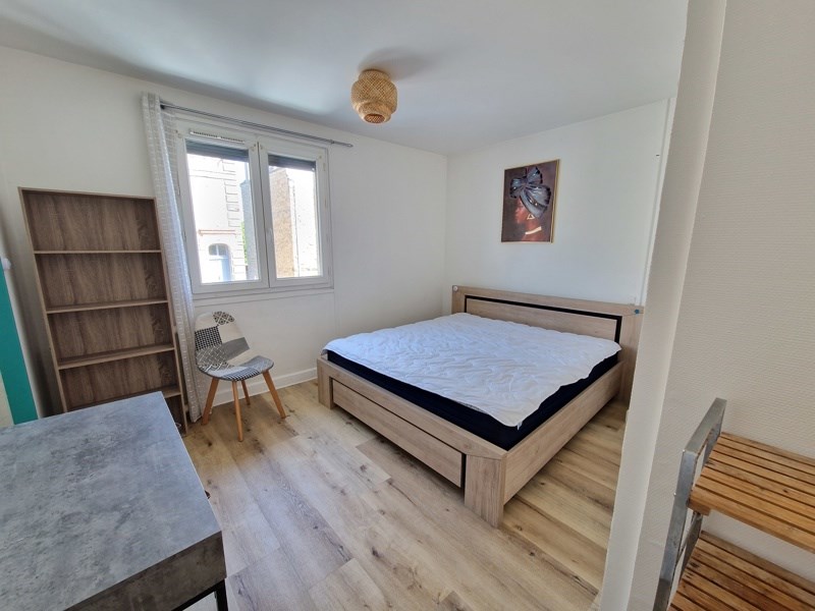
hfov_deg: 106.2
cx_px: 408
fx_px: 306
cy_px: 306
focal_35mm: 13
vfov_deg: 89.9
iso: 160
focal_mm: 2.2
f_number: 2.2
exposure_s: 1/50
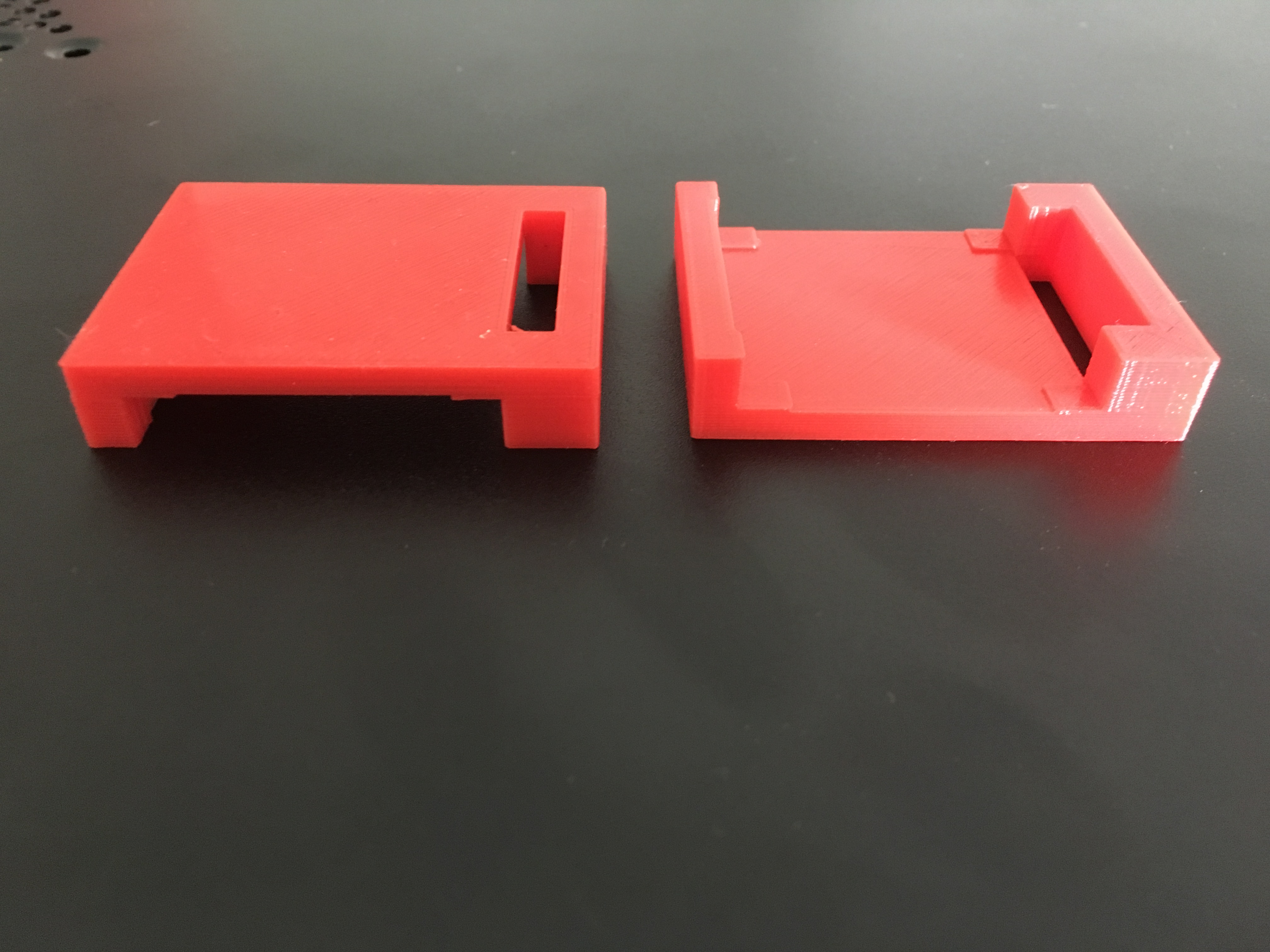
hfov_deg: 61.7
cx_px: 635
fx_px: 1064
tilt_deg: -40.4
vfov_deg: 48.2
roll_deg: -1.3
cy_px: 476
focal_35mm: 29
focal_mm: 4.15
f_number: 2.2
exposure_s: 1/17
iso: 500
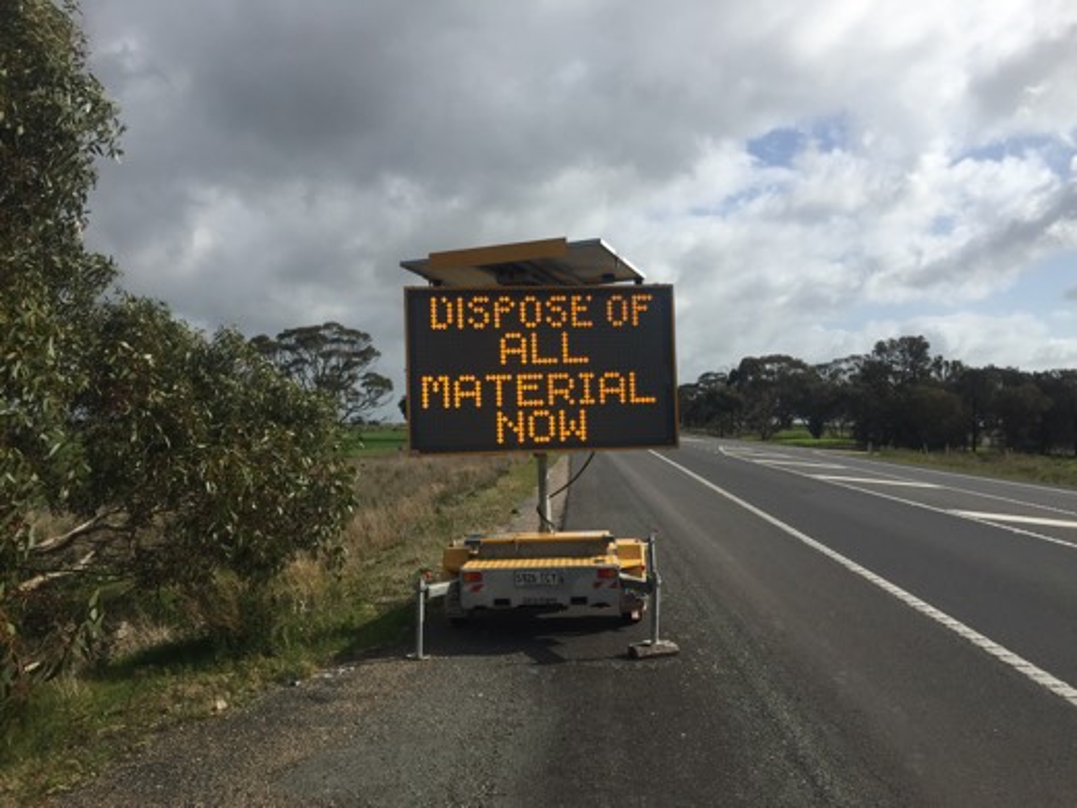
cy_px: 404
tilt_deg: +1.9
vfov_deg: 48.2
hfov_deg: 61.7
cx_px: 538
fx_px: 902
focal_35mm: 29
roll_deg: -0.8
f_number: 2.2
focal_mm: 4.15
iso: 32
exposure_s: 1/2639
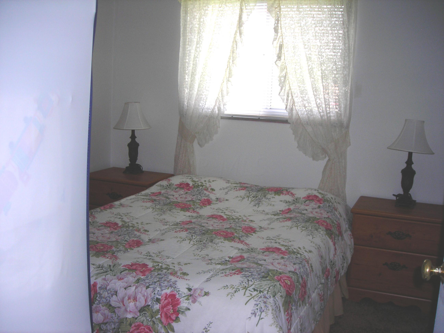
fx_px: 487
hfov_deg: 49.0
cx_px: 222
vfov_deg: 37.7
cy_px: 166
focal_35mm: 38
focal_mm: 6.3
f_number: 3.2
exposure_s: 1/60.1
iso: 50
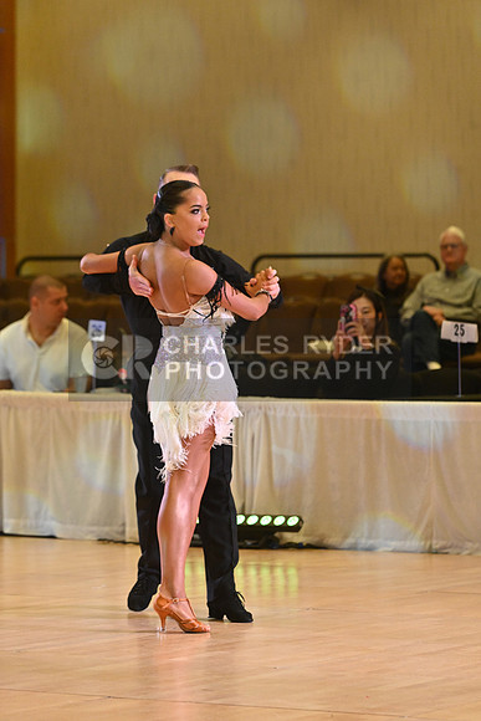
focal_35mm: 165
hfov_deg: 8.3
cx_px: 240
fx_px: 3305
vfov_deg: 12.4
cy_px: 360
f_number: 5.6
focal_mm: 165
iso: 4000
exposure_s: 1/400
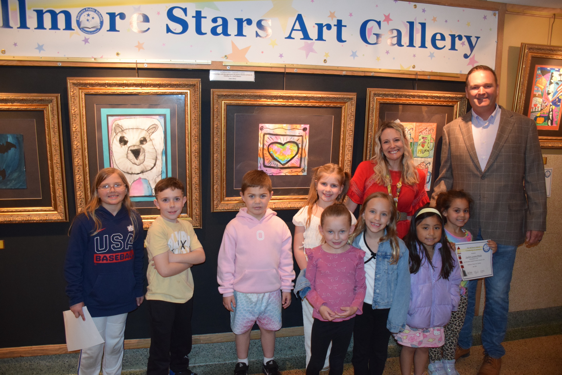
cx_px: 281
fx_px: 421
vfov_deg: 47.9
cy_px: 188
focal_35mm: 27
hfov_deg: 67.4
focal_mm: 18
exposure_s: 1/60
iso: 2000
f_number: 3.5
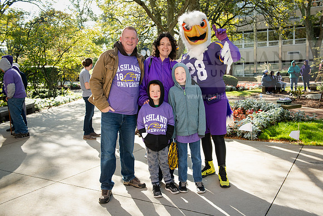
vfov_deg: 38.9
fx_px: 305
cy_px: 108
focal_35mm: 34
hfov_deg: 55.8
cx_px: 162
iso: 400
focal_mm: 34
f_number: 5
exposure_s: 1/400
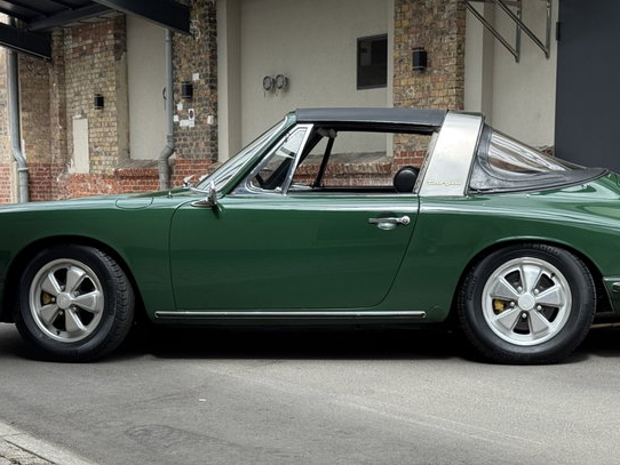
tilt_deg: -6.3
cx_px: 327
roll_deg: +0.3
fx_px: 1218
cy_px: 321
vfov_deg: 21.5
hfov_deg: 28.5
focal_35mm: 68
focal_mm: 6.76
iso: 64
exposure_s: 1/604
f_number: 1.78
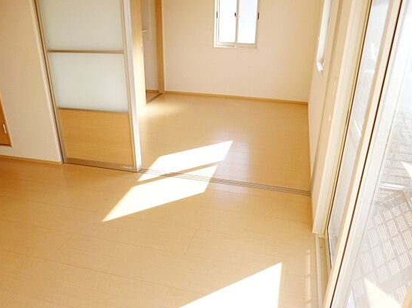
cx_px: 200
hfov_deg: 63.5
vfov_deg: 49.7
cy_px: 143
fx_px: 333
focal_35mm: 28
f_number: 2.5
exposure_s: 1/160
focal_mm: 4.3
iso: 100
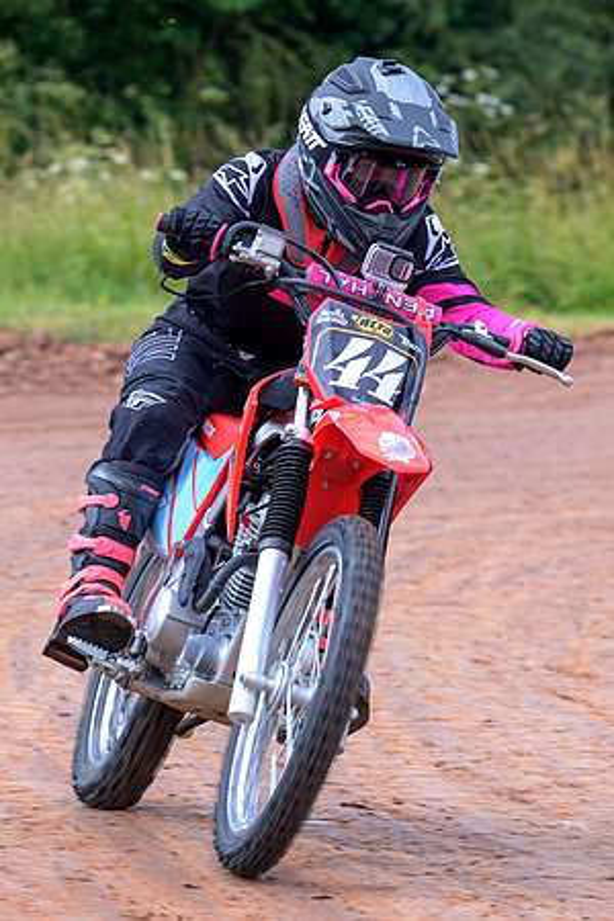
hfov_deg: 4.7
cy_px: 429
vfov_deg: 7.1
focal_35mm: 292
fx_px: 7464
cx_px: 395
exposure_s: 1/320
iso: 160
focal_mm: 115
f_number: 5
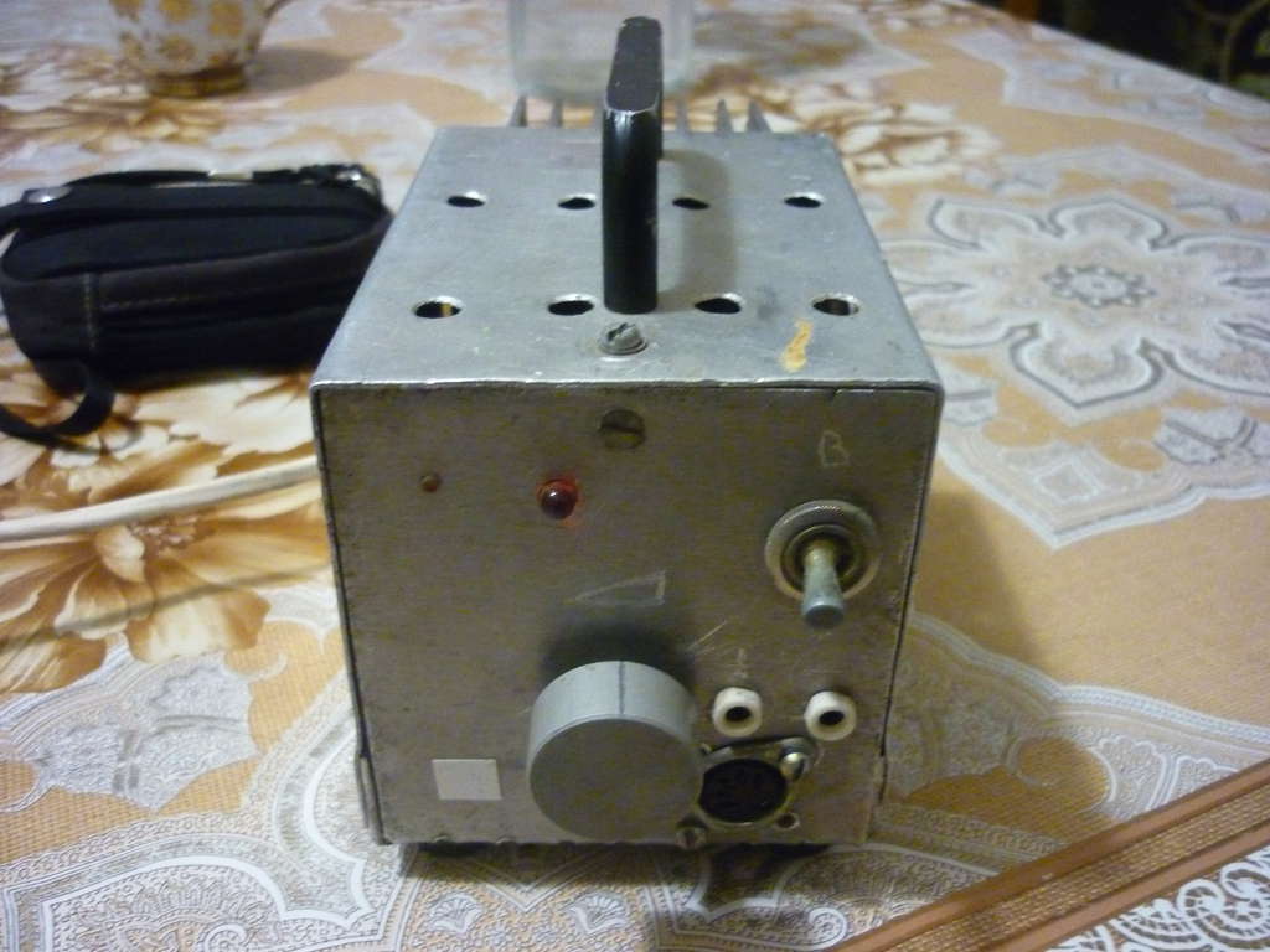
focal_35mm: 33
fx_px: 1211
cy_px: 476
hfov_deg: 55.4
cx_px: 635
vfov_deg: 42.9
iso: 800
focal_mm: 5.5
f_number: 2.8
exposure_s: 1/20
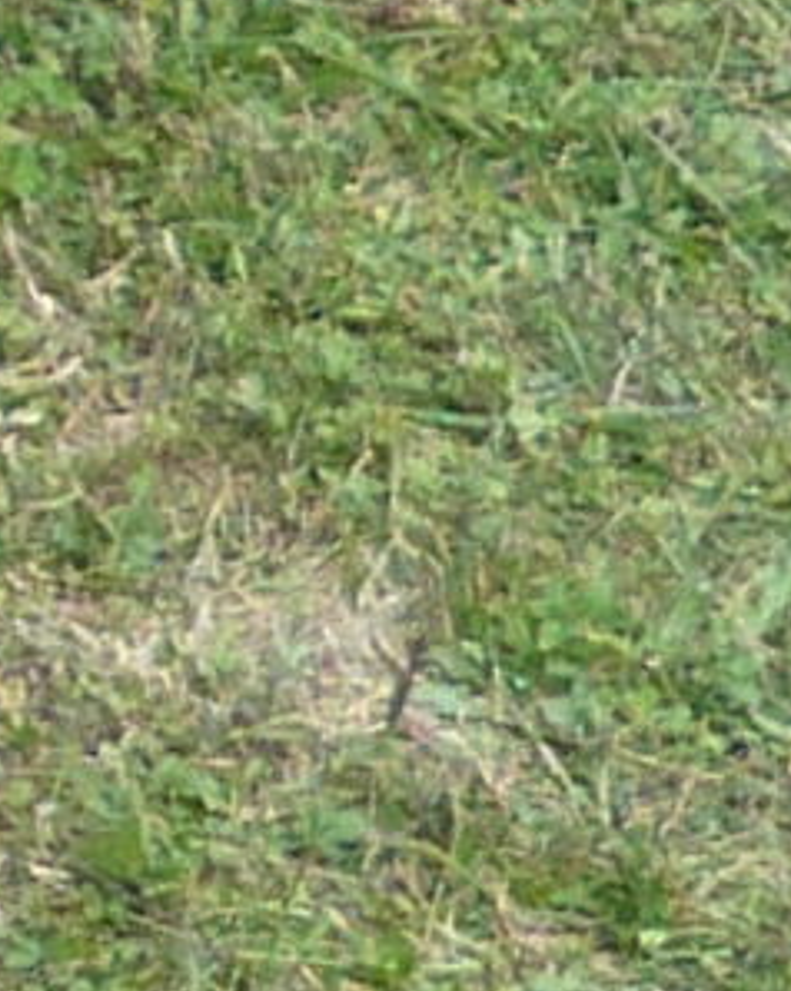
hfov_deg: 3.9
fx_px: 11219
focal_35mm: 383
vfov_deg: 4.9
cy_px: -1430
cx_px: -1752
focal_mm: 6.2
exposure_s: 1/250
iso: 100
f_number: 3.2
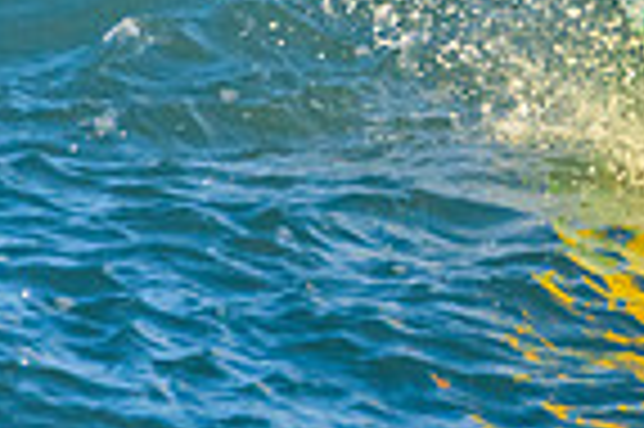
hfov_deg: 0.8
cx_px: 1038
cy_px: -28
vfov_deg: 0.6
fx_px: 44081
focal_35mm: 2467
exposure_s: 1/2000
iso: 450
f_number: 5.6
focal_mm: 500
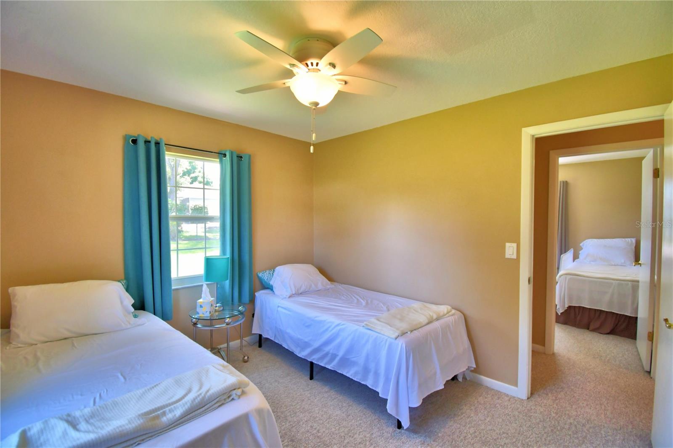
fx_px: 280
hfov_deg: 100.4
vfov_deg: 77.3
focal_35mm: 15
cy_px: 224
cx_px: 336
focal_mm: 10
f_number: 4.5
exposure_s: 1/100
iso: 400
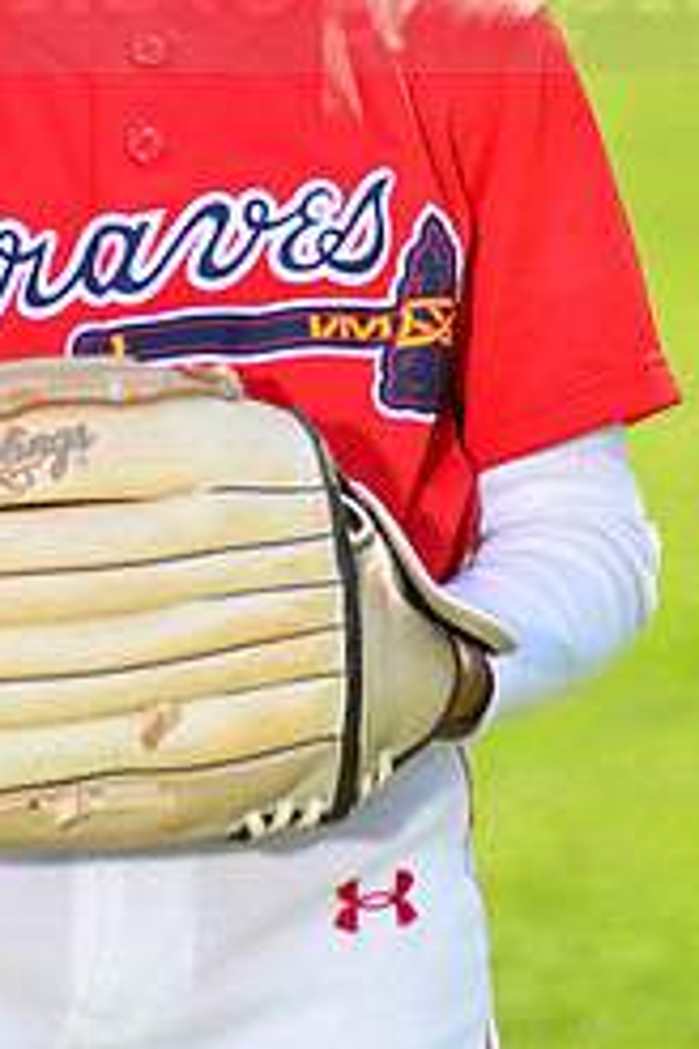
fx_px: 12727
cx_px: 232
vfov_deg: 4.7
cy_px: -64
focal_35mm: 437
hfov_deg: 3.1
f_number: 8
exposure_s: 1/250
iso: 200
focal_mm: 185
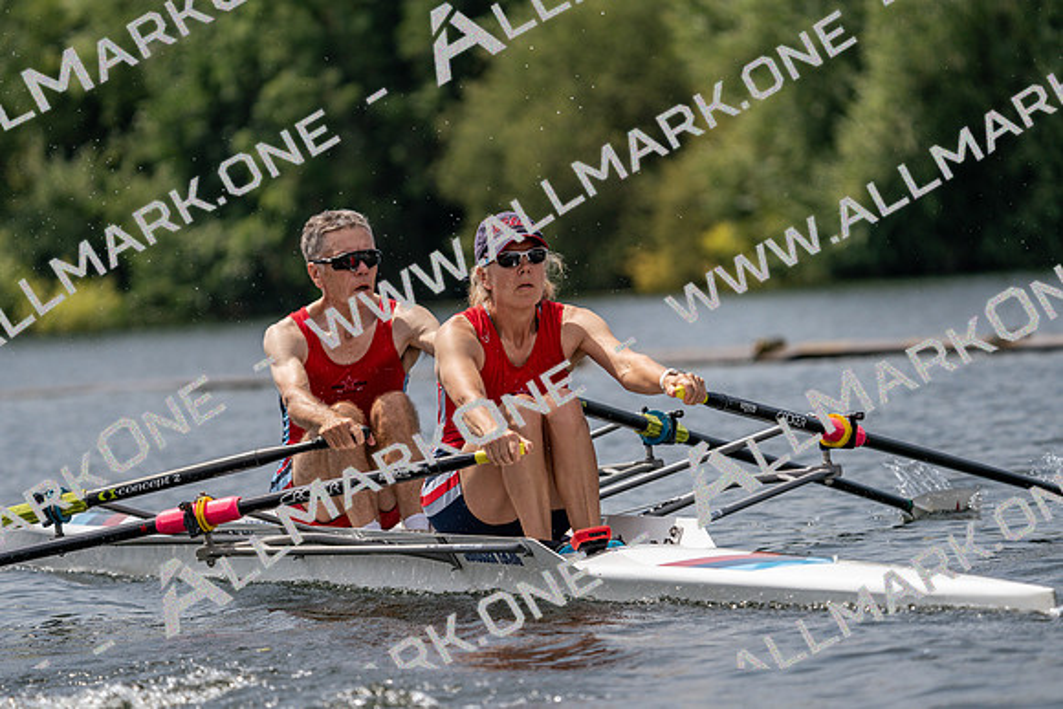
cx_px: 532
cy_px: 354
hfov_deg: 6.9
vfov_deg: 4.6
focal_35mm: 300
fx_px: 8860
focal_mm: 300
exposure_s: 1/1600
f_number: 6.3
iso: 200
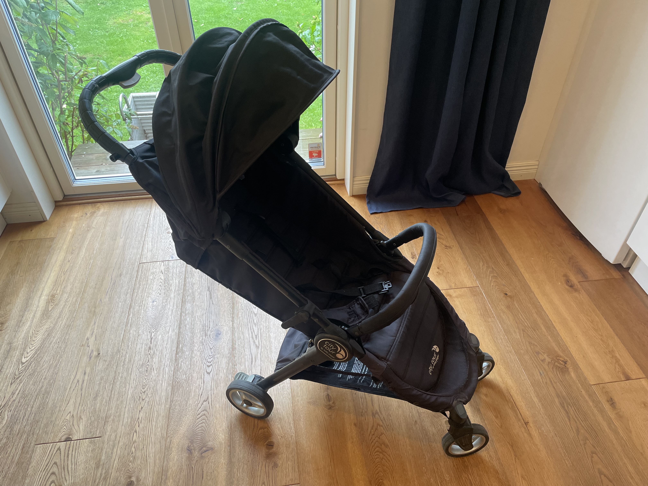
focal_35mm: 26
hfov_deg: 67.3
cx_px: 324
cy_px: 243
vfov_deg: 53.1
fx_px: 487
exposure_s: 1/100
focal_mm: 4.2
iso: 125
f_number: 1.6
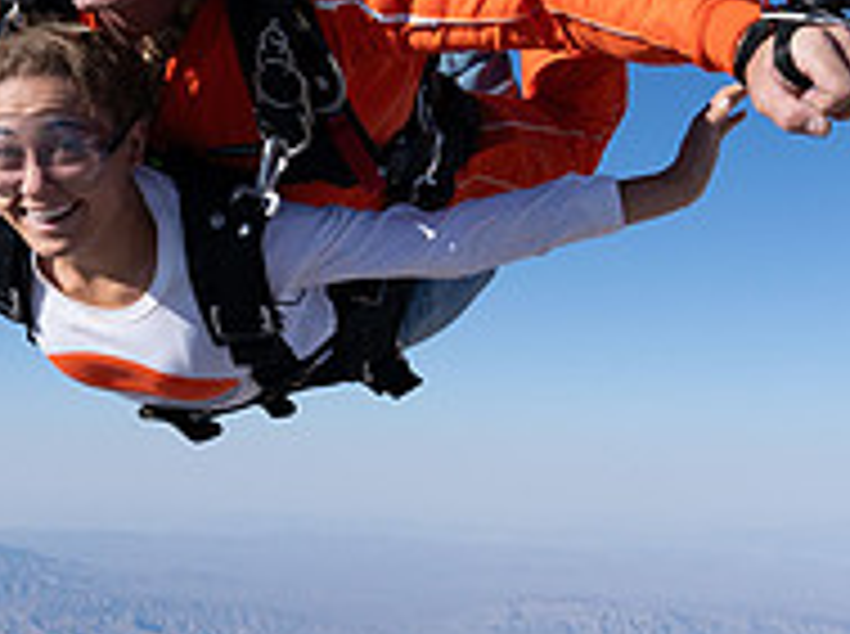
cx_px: 180
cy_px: 92
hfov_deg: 27.0
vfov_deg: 20.3
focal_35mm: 71
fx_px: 1740
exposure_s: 1/2000
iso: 800
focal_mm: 24
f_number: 10
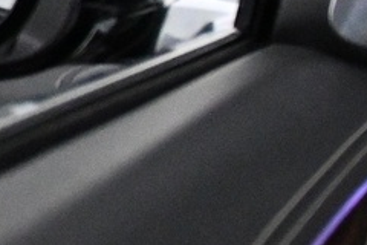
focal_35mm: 162
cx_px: 1127
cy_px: 121
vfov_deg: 8.5
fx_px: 1651
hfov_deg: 9.6
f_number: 3.5
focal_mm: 16
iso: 4000
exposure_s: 1/250
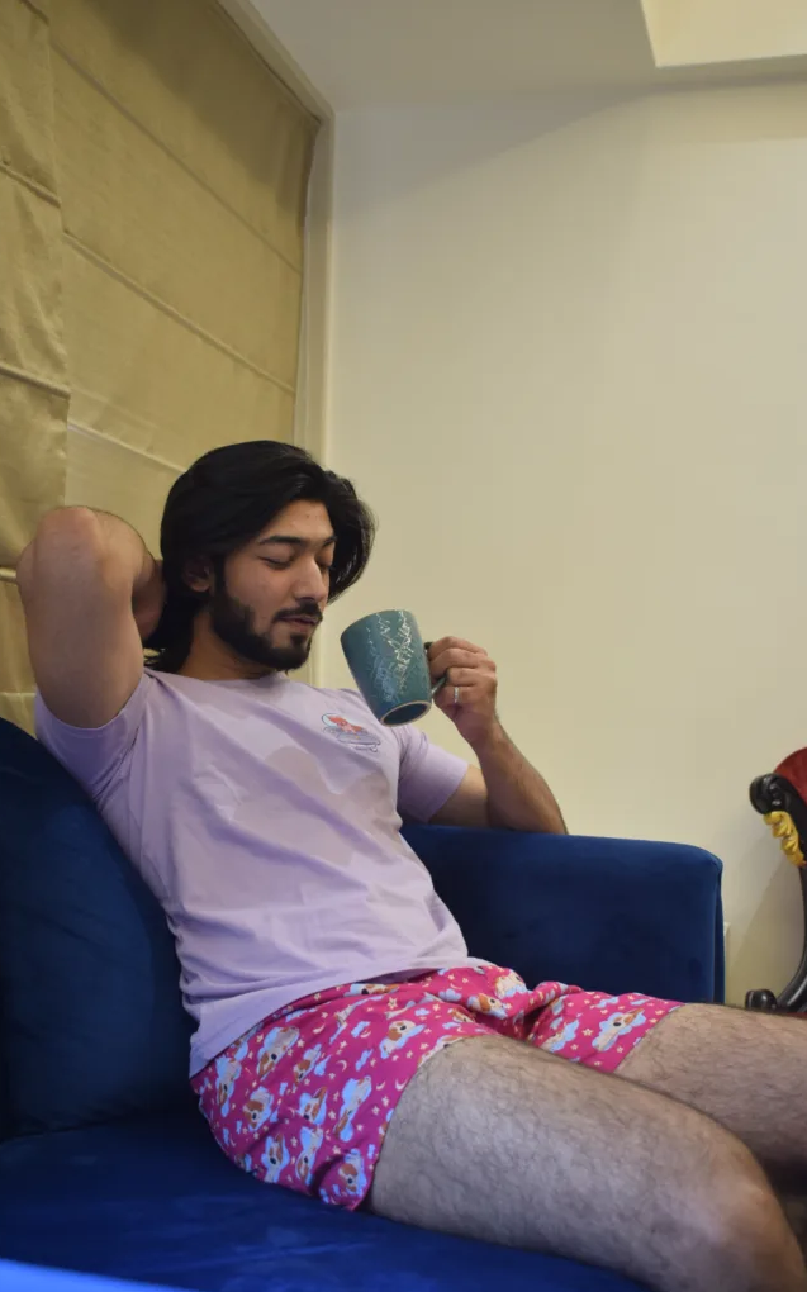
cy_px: 647
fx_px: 1514
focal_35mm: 43
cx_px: 398
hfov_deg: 29.8
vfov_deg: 46.2
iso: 400
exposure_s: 1/50
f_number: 4.2
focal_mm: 28
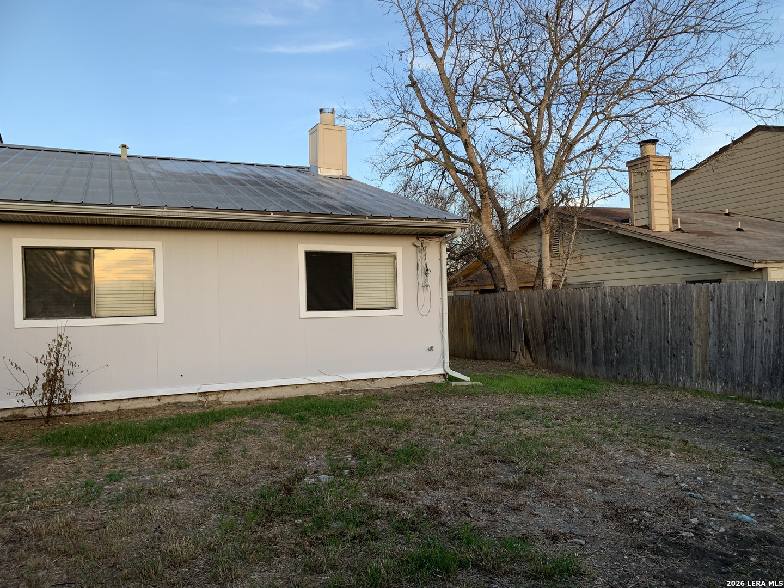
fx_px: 589
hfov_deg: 67.3
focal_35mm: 26
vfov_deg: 53.1
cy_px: 294
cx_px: 392
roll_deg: +2.9
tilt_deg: +0.9
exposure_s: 1/135
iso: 25
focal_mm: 4.25
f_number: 1.8
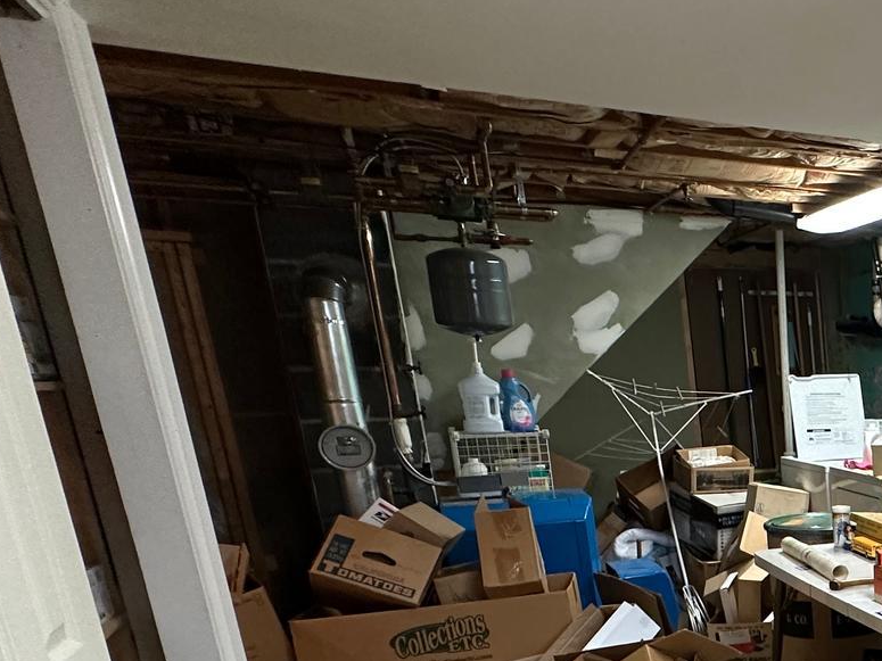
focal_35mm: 37
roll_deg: +0.4
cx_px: 1057
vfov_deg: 36.0
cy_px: 613
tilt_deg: -14.4
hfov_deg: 37.7
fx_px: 943
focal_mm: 2.22
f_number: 2.2
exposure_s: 1/60
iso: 320
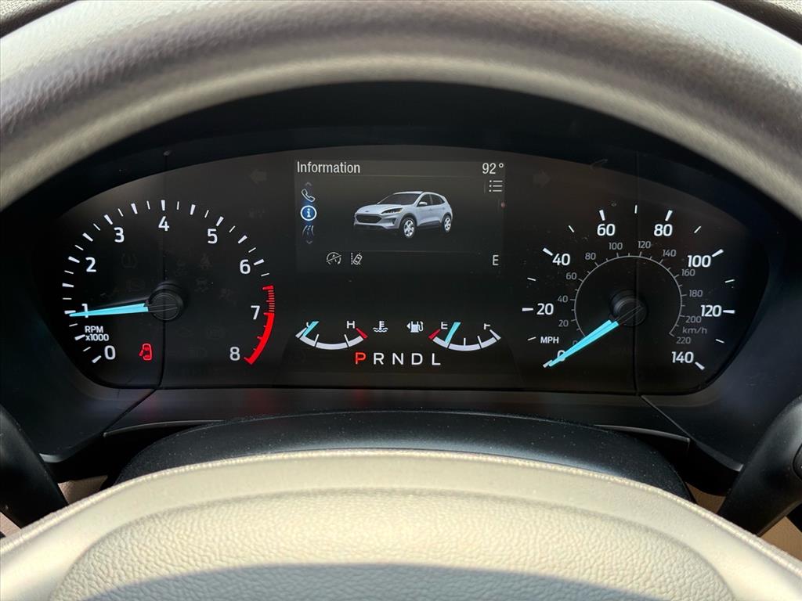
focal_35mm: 48
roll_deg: +0.5
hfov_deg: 39.7
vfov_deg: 30.3
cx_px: 401
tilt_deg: -28.0
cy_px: 300
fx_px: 1112
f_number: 1.78
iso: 125
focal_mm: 6.76
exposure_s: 1/234
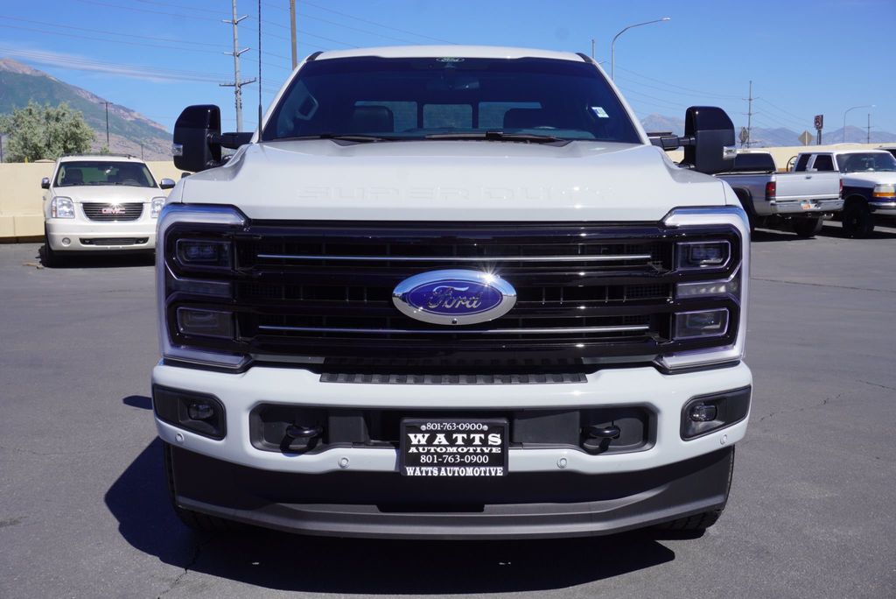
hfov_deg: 51.3
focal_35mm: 38
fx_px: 934
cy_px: 300
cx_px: 448
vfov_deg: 35.5
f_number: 11
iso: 100
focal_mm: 25
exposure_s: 1/160
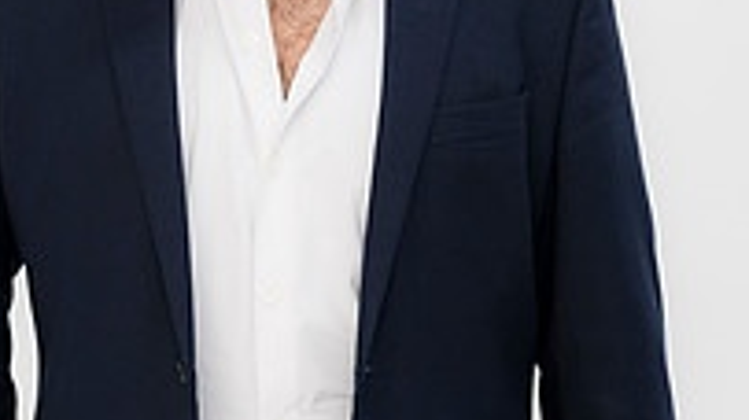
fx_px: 3454
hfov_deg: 12.4
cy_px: 129
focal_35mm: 174
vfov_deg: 7.0
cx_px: 306
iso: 800
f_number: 3.2
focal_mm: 75
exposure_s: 1/125
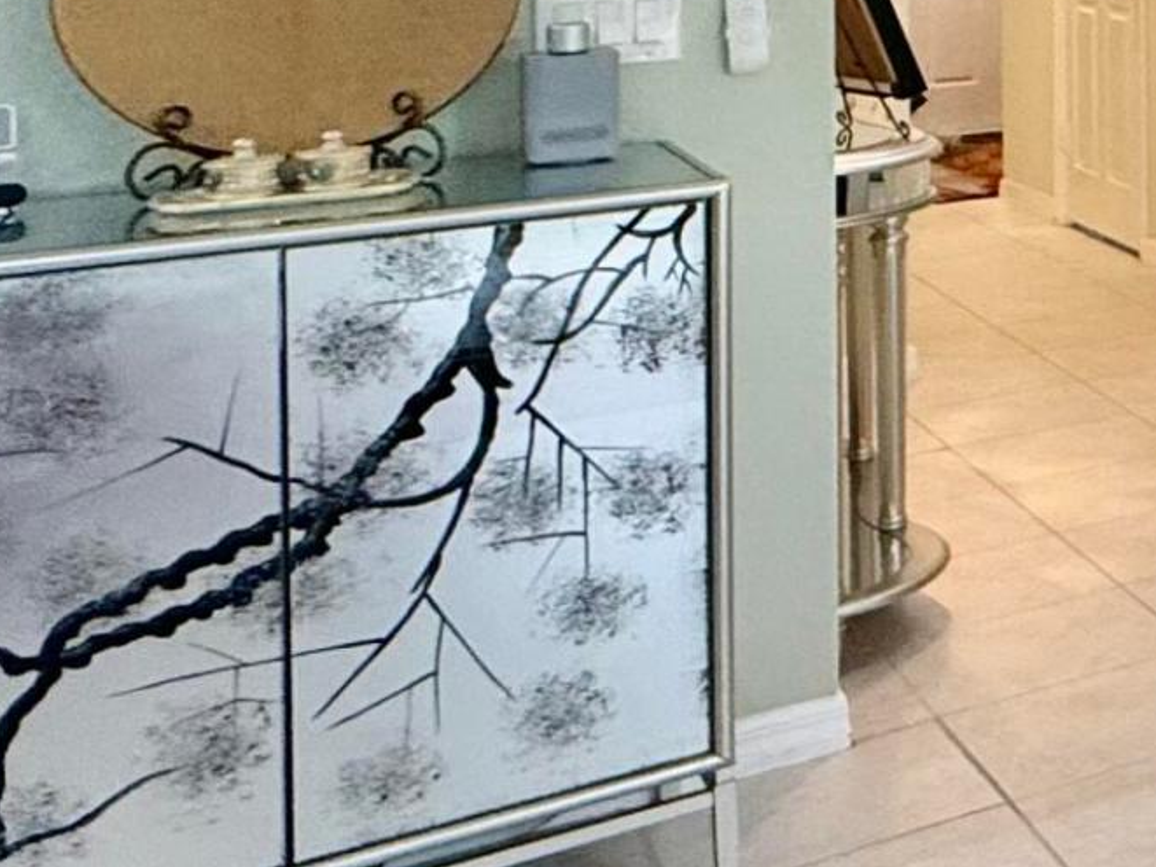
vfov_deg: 22.3
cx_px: 2190
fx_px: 2037
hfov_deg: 20.2
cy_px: -152
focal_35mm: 61
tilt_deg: -0.3
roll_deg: +0.2
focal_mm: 2.22
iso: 250
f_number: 2.2
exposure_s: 1/120
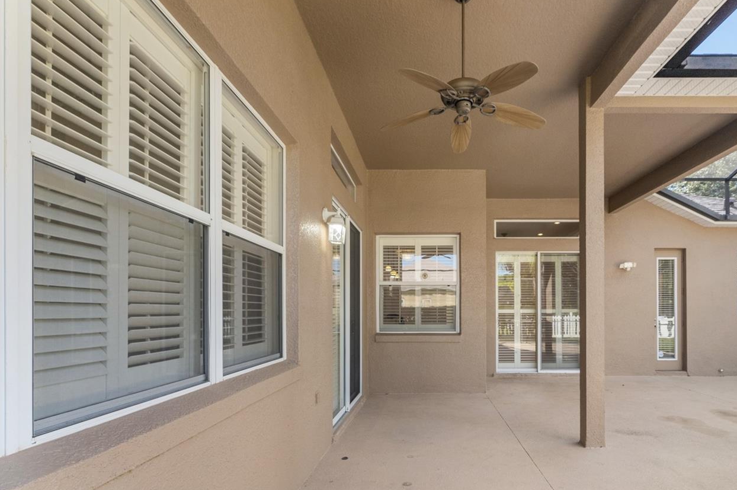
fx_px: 368
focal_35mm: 18
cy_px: 299
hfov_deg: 89.4
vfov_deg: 66.5
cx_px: 426
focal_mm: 14
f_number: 10
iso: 1600
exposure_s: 1/160
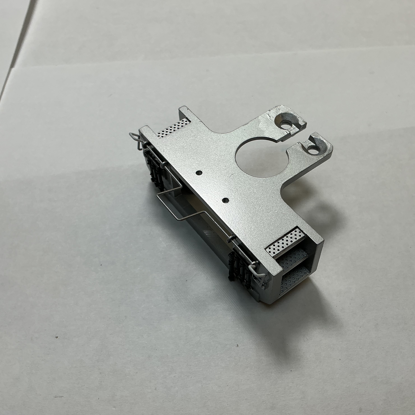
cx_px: 229
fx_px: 475
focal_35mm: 35
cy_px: 210
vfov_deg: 47.2
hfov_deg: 47.1
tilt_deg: -56.6
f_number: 1.8
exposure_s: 1/300
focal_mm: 3
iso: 25
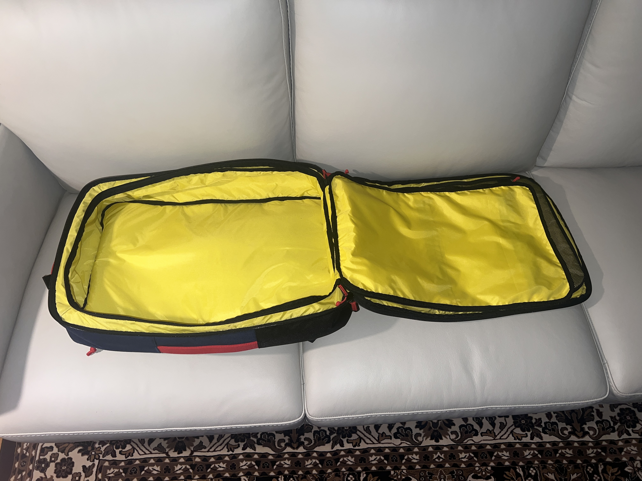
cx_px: 321
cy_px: 240
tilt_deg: -61.3
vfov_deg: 53.1
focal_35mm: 26
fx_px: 482
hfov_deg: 67.3
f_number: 1.5
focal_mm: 5.7
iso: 40
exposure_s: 1/27
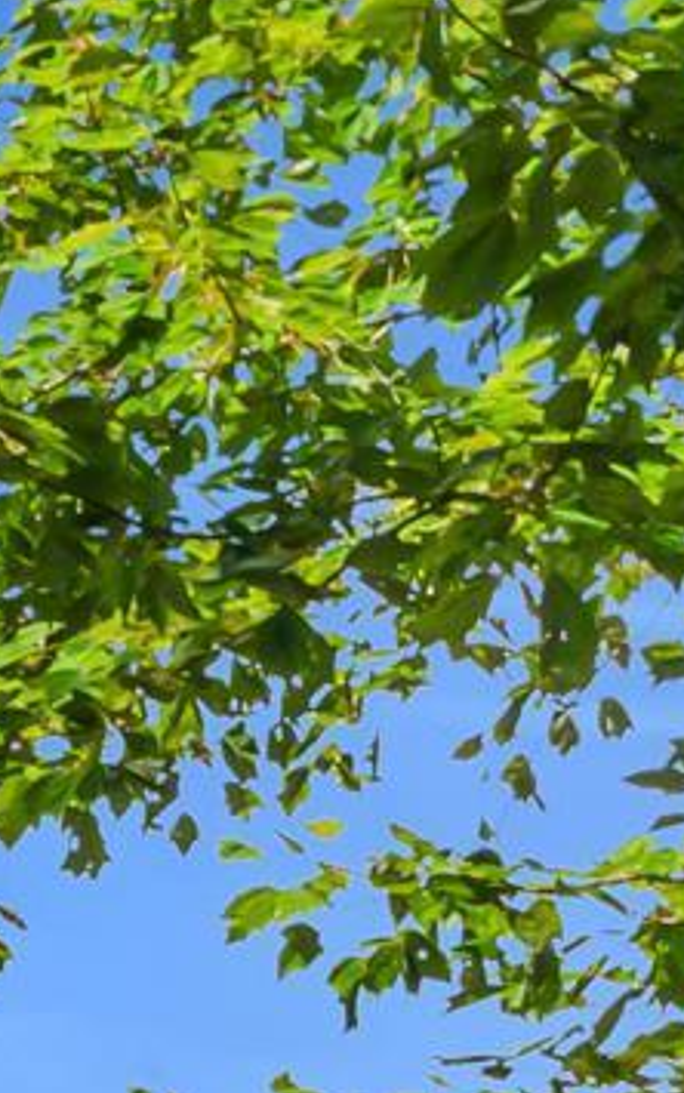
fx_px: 6410
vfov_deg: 8.9
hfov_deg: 5.3
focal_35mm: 215
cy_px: 2478
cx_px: -2234
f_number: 8
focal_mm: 20
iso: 250
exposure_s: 1/400
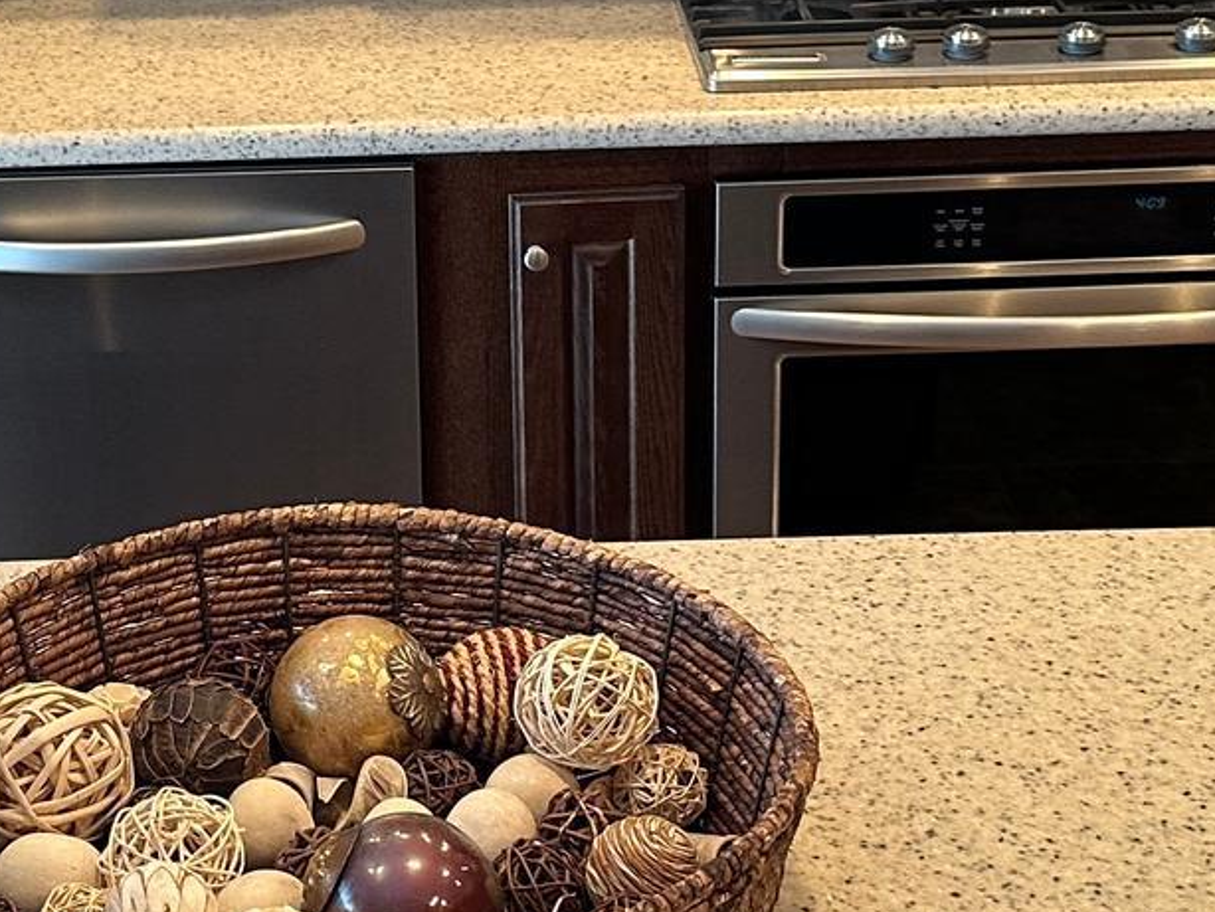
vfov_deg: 18.3
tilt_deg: -19.9
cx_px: 352
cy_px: 210
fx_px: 2809
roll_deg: +1.9
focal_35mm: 80
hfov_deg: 24.2
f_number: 1.78
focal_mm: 6.86
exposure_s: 1/60
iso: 200
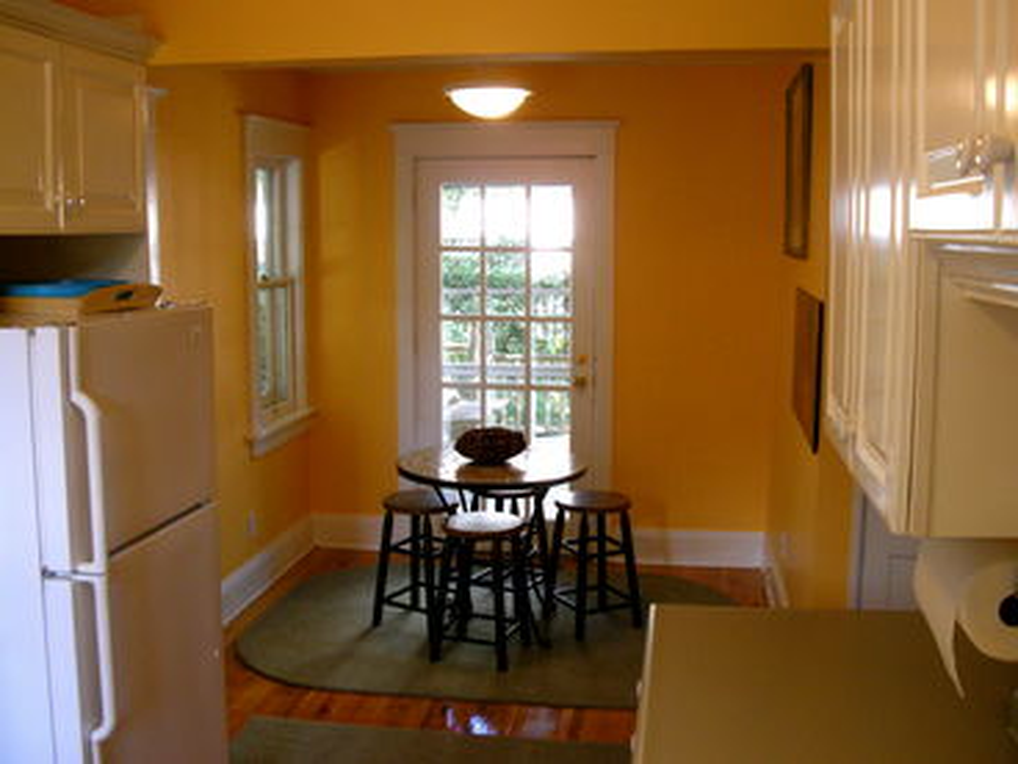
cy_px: 382
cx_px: 509
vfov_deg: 38.7
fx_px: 1088
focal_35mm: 37
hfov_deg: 50.1
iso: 264
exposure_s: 1/62.7
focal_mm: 7.9
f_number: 2.8
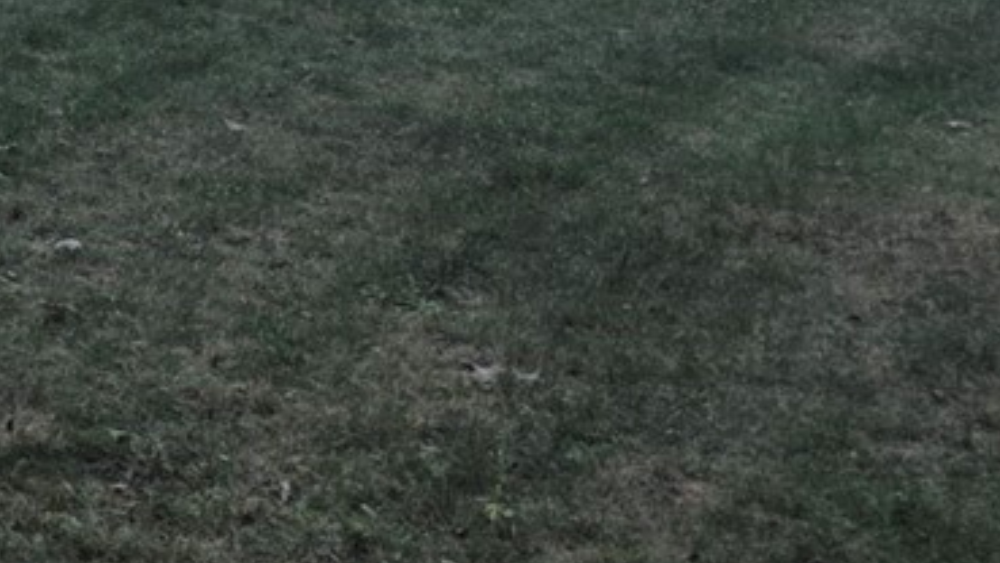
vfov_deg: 8.3
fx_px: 3688
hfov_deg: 12.5
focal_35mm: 139
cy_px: -609
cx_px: -1312
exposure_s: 1/1343
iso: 80
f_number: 1.7
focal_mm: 6.3
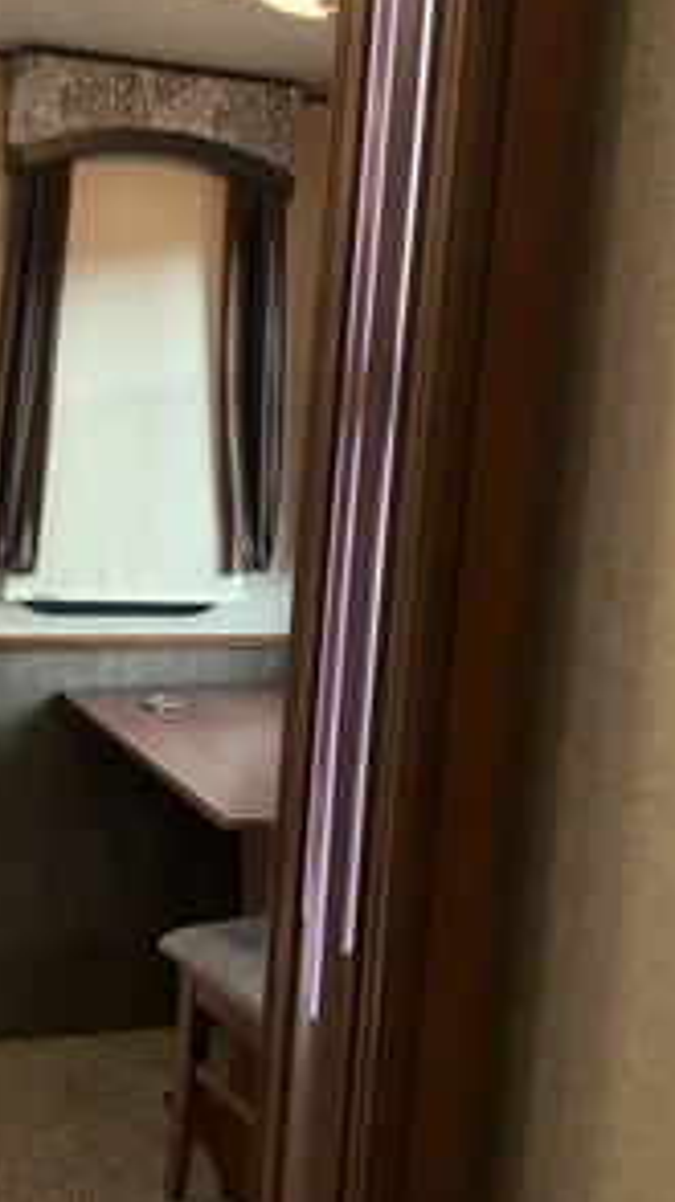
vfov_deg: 47.4
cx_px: 65
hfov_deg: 26.7
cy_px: 593
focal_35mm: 43
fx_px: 1371
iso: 320
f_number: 1.8
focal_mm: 3
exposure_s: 1/52
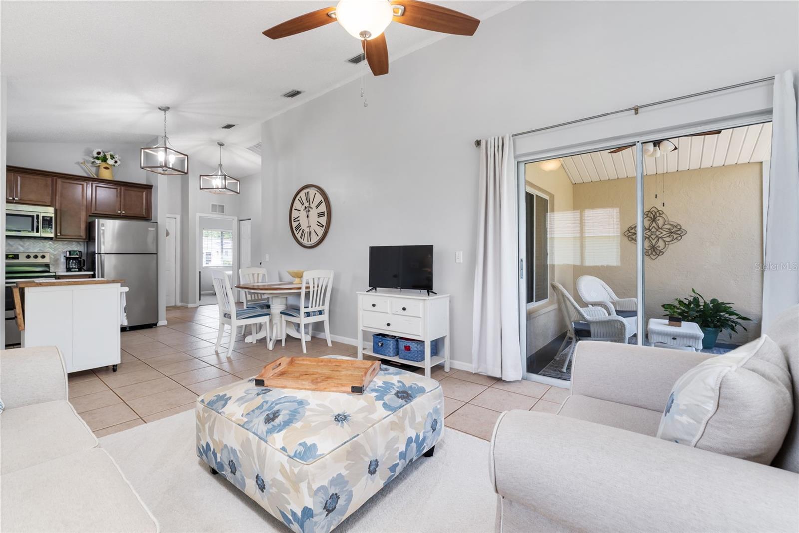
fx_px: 333
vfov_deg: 77.3
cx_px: 400
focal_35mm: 15
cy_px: 266
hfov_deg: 100.4
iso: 320
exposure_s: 1/4
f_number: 7.1
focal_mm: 15
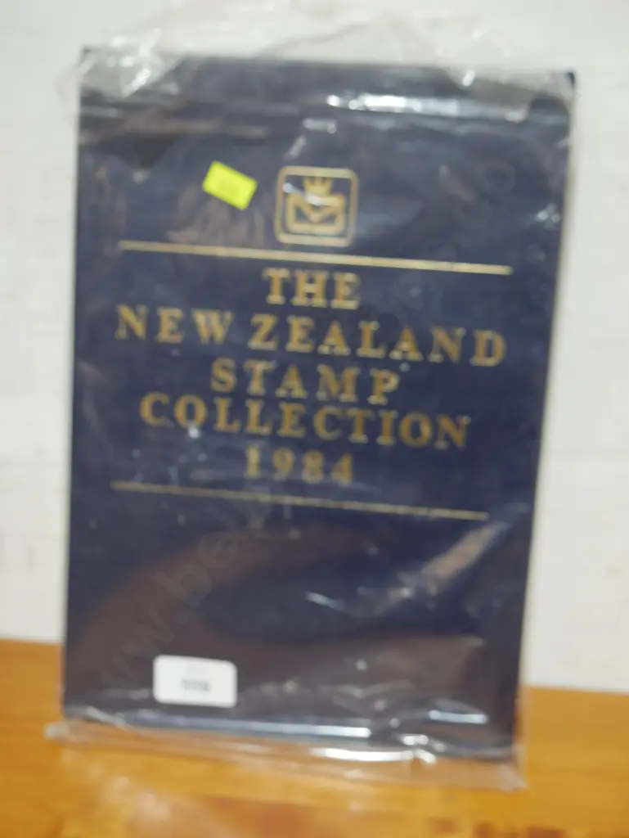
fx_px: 1017
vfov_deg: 44.8
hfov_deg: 34.4
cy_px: 419
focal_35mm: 42
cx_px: 314
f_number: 4.6
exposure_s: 1/60
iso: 800
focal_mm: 21
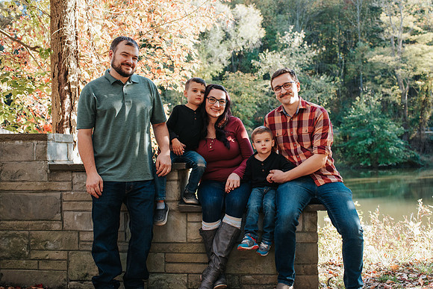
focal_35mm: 38
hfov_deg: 50.4
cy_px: 140
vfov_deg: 34.9
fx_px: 459
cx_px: 236
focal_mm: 35
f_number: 3.5
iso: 800
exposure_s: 1/640
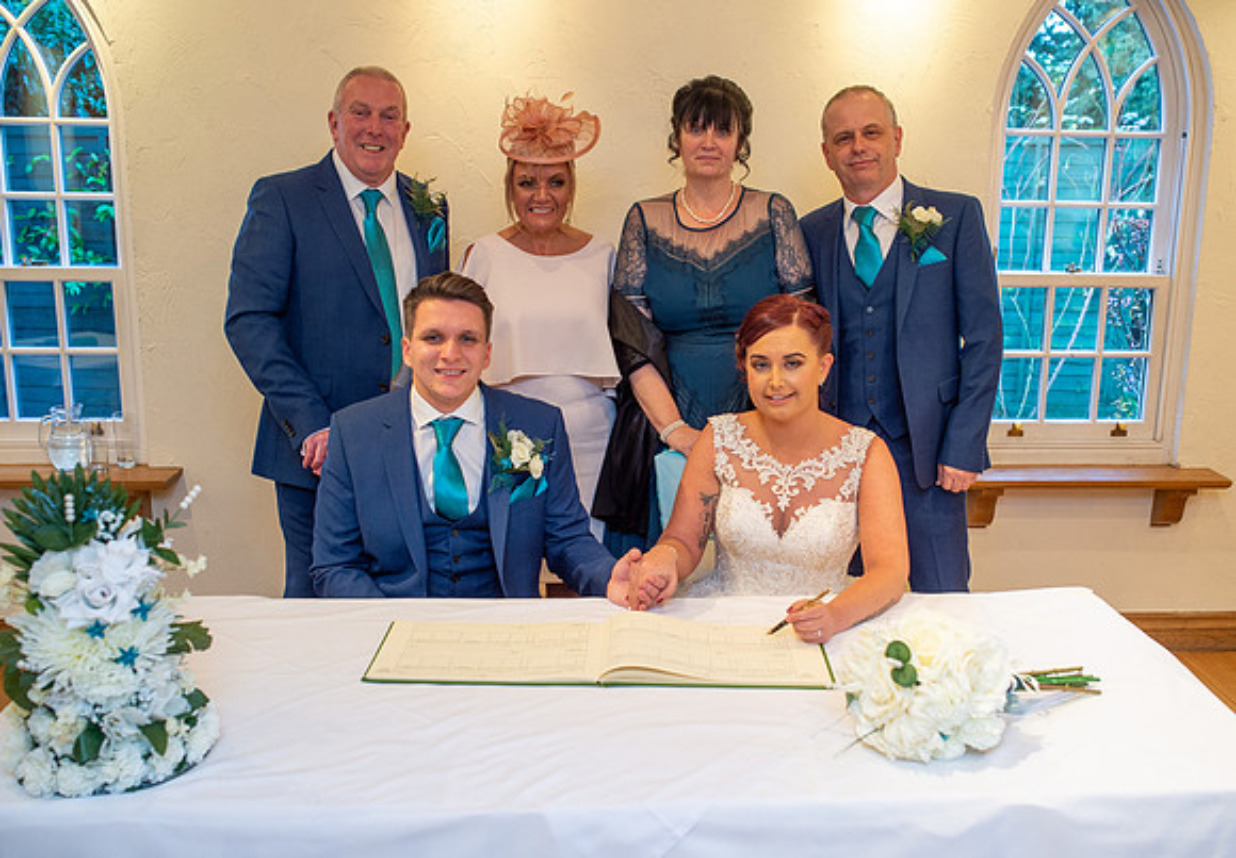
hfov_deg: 51.7
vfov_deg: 37.3
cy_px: 429
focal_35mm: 37
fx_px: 1274
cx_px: 646
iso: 640
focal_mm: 35
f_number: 4
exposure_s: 1/80
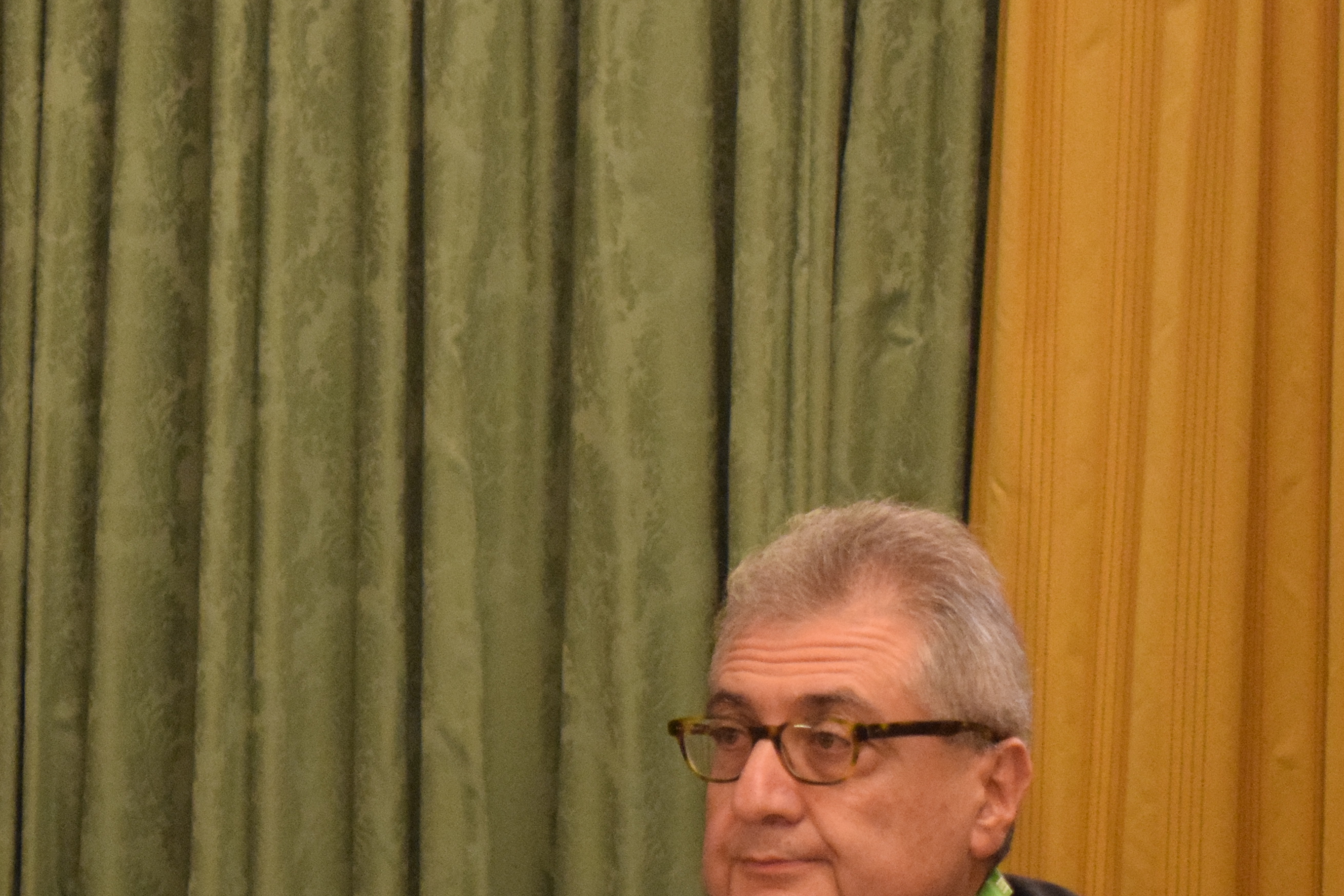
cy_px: 918
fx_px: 5899
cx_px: -29
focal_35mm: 158
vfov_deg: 8.6
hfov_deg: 12.8
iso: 3600
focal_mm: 46
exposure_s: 1/60
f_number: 5.3
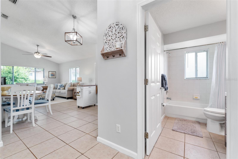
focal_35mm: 15
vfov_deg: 76.6
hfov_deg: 99.7
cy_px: 80
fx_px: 100
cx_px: 119
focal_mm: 15.2
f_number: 7.1
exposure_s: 1/6
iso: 320
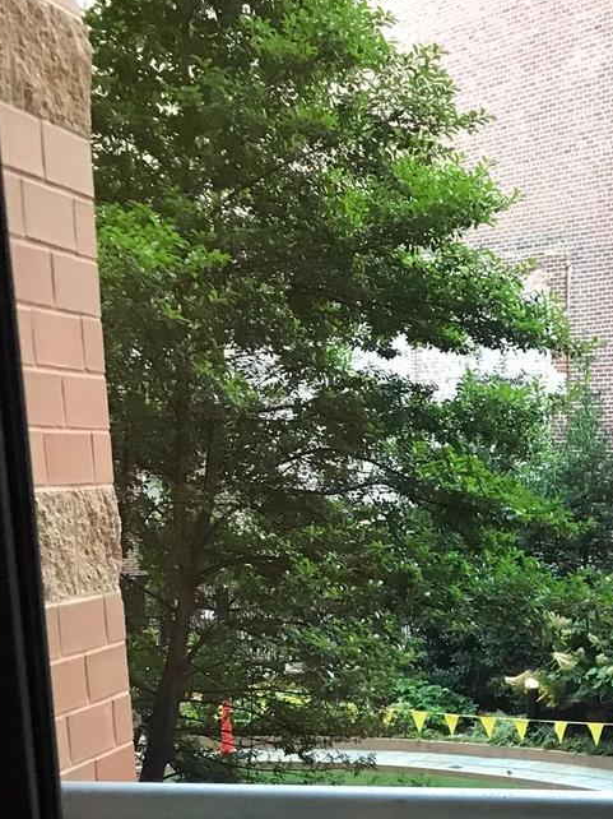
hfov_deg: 20.9
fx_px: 1583
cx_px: 673
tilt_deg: -13.5
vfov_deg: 26.8
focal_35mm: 67
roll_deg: +1.3
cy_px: 890
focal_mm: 3.99
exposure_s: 1/15
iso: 64
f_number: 1.8
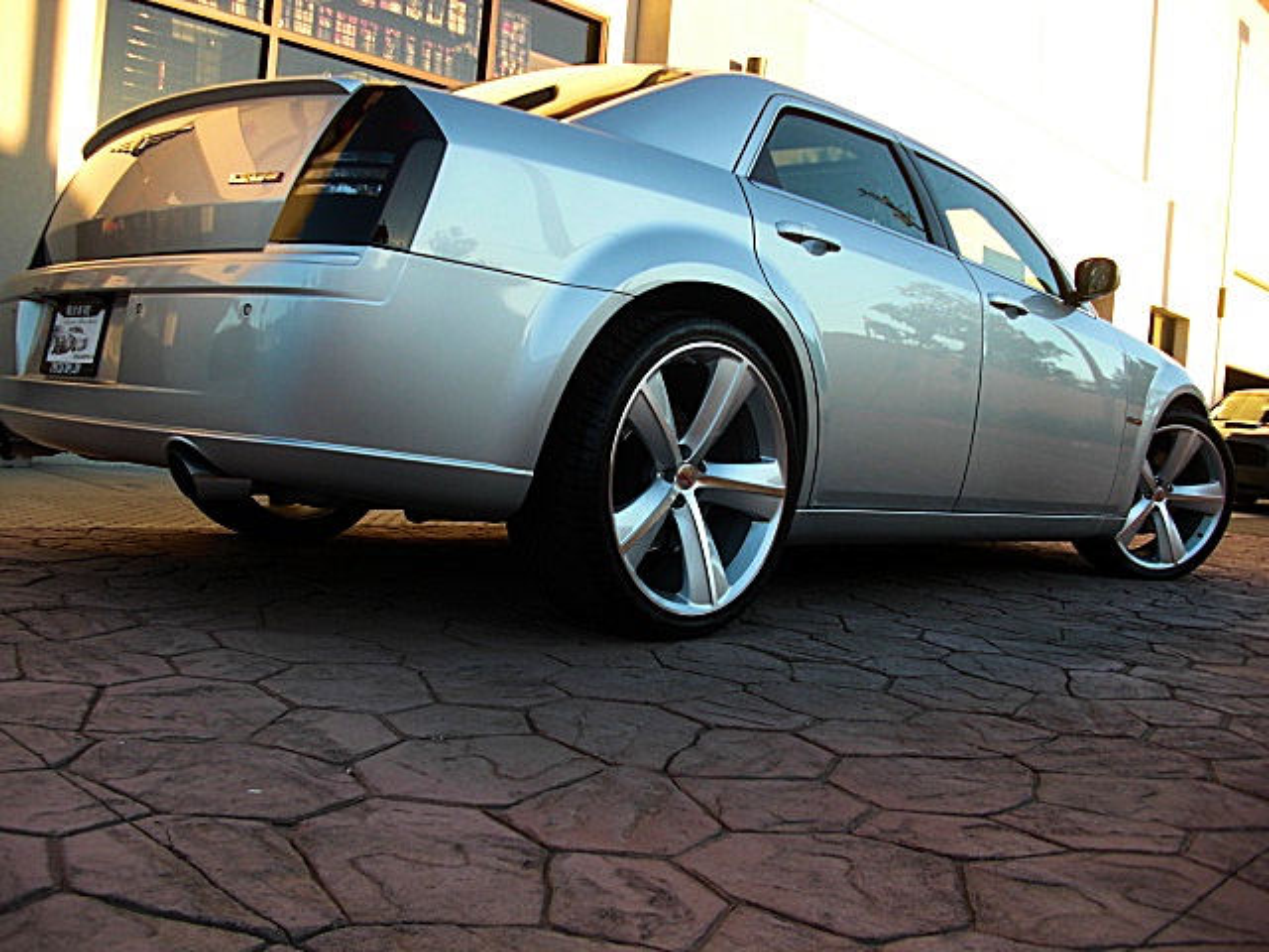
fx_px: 1320
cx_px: 634
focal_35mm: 36
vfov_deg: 39.7
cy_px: 476
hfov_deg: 51.4
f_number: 2.8
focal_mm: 6.3
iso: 50
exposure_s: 1/100
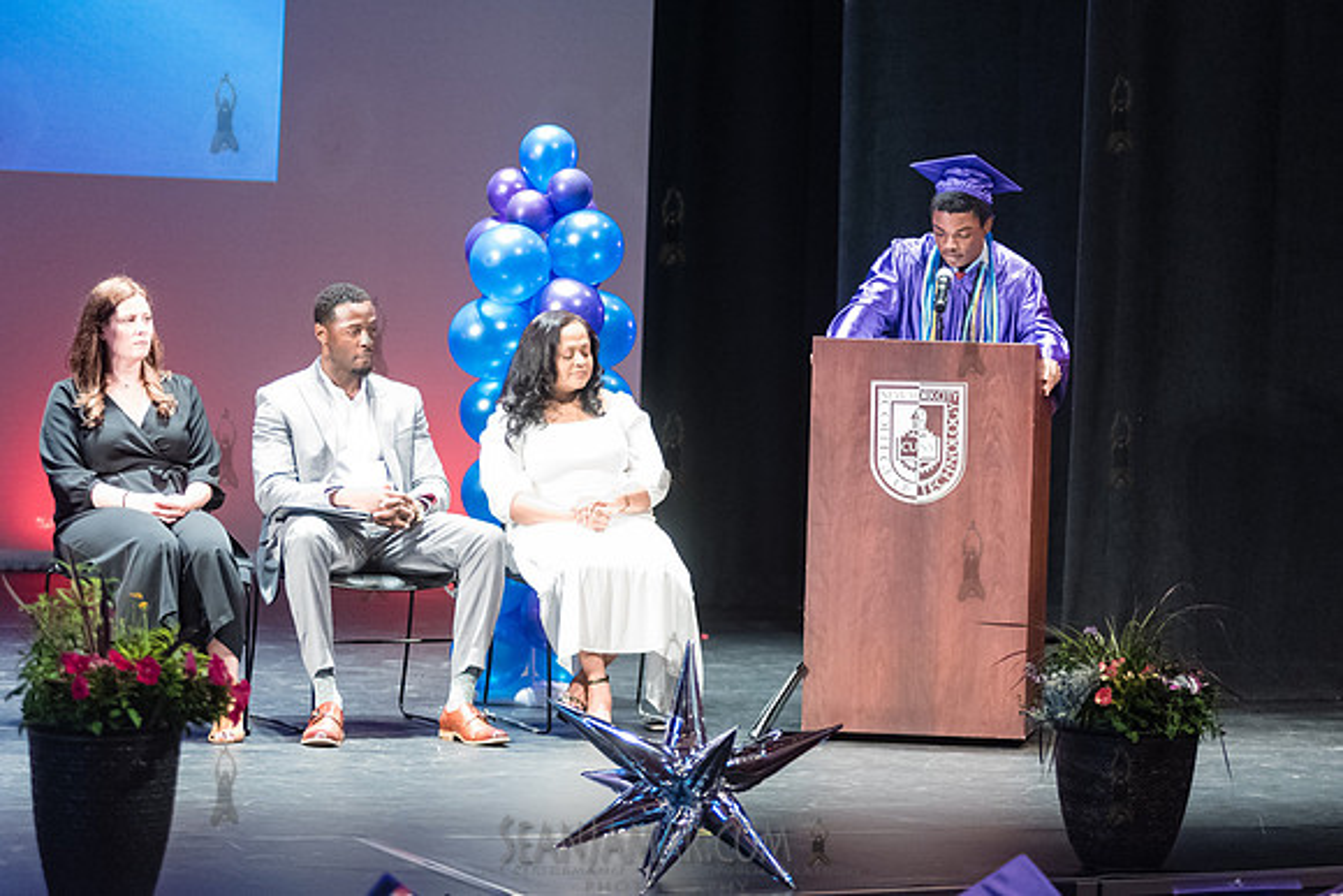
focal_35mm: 142
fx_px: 5315
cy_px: 387
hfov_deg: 14.4
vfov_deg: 9.6
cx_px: 794
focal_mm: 112
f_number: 2.8
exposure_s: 1/125
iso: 4000
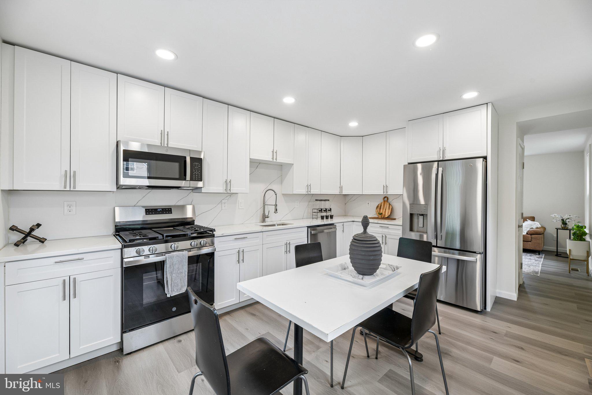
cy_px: 198
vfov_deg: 81.2
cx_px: 296
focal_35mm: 14
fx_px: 230
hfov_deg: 104.3
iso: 250
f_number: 8
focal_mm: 14
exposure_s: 1/15
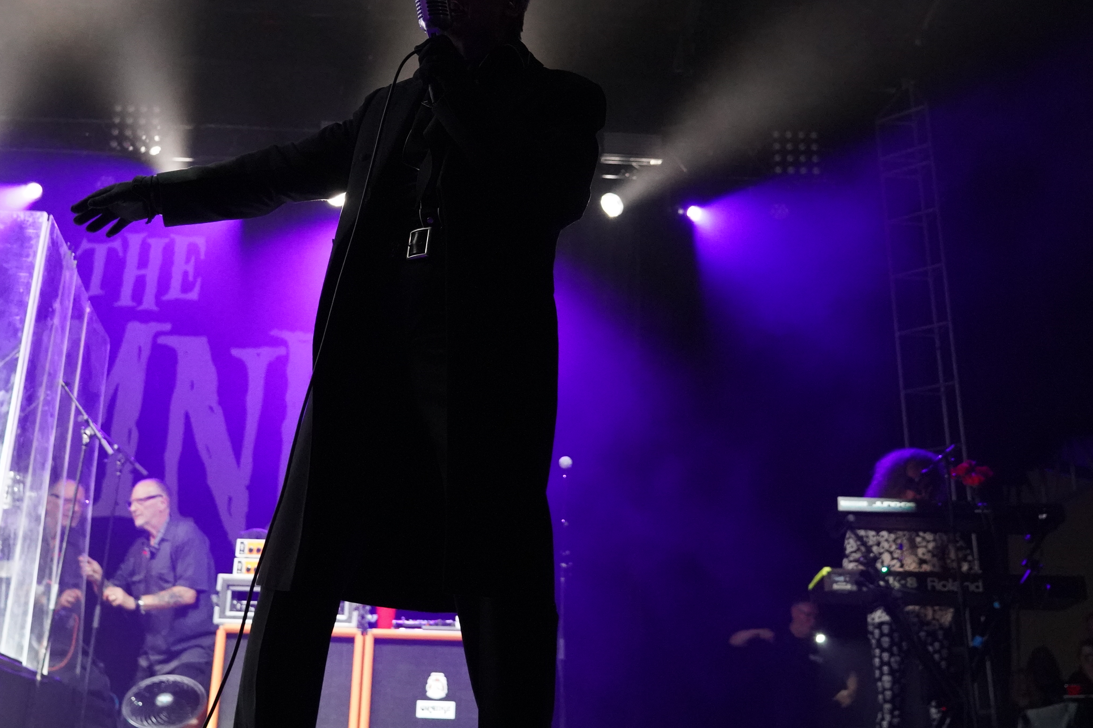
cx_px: 469
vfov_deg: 30.2
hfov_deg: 44.4
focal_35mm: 44
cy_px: 219
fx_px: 1336
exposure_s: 1/160
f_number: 4
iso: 12800
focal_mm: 30
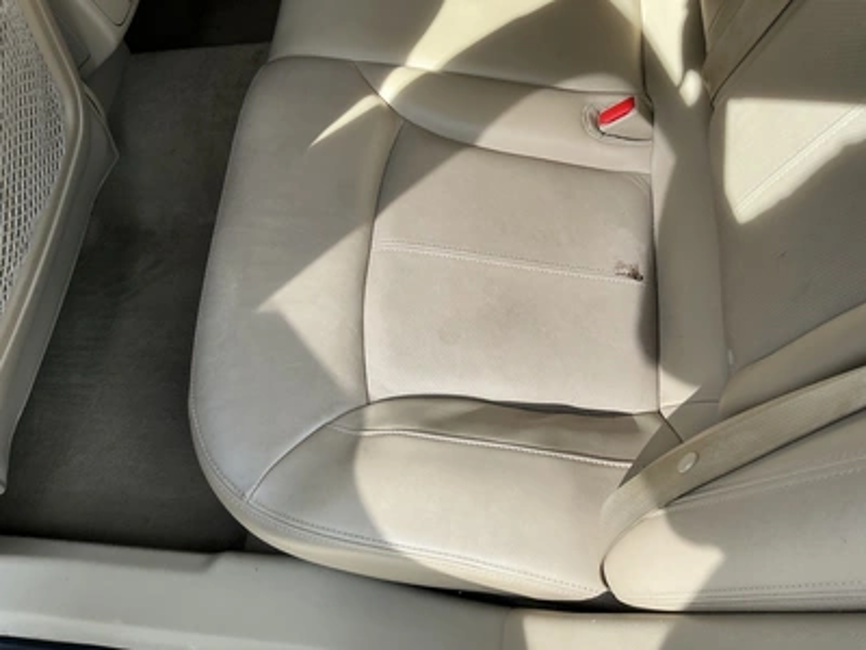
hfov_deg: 63.4
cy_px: 325
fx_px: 700
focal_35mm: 28
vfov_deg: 49.7
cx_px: 433
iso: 25
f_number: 1.8
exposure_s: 1/205
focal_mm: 3
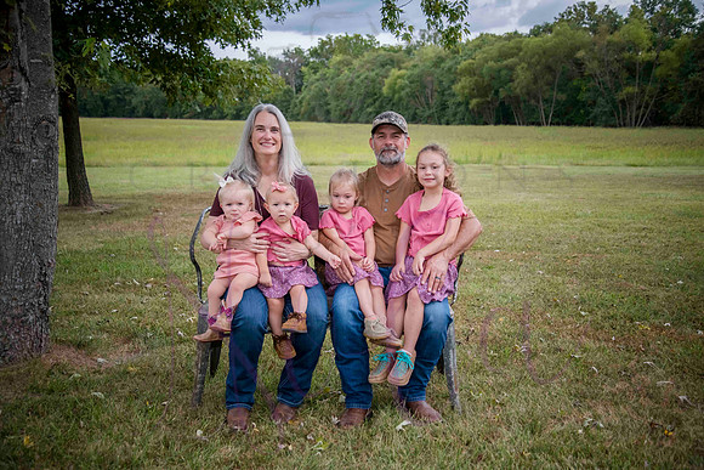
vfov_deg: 35.1
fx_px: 743
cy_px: 235
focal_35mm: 38
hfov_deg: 50.7
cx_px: 352
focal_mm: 38
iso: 400
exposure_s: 1/640
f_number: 4.2
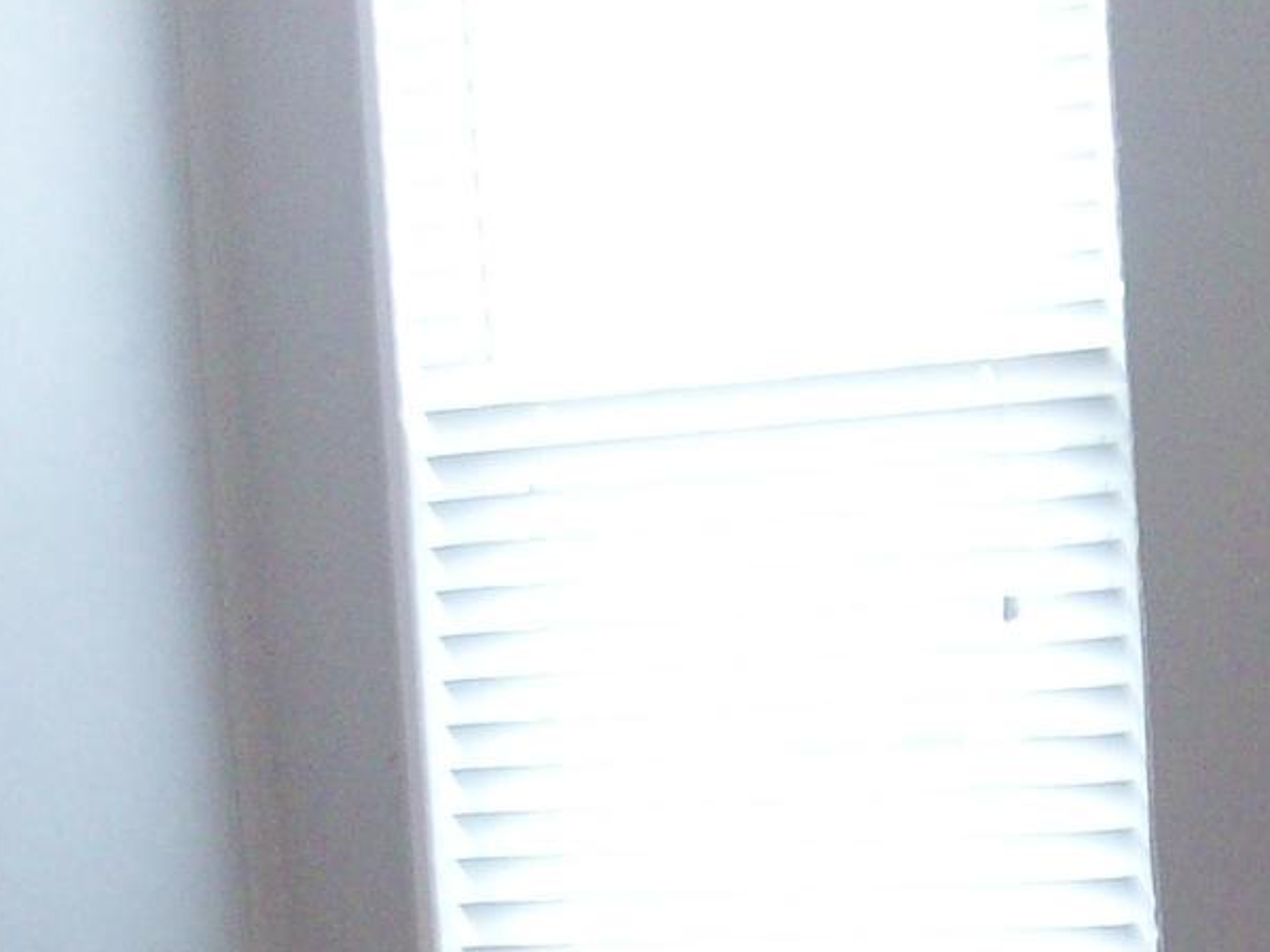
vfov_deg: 12.2
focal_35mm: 116
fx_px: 4256
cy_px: 1432
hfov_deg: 16.6
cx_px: 1308
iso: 160
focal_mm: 5.7
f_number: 2.8
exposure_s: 1/13.8
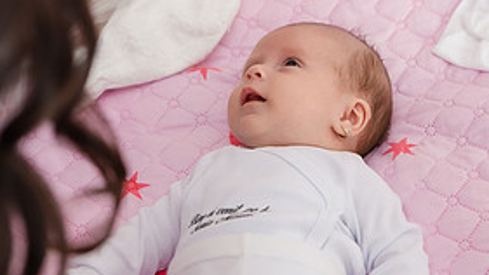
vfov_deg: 11.2
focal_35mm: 108
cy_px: 84
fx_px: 1400
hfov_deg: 19.8
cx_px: 306
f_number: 3.5
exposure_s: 1/250
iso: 400
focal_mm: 50
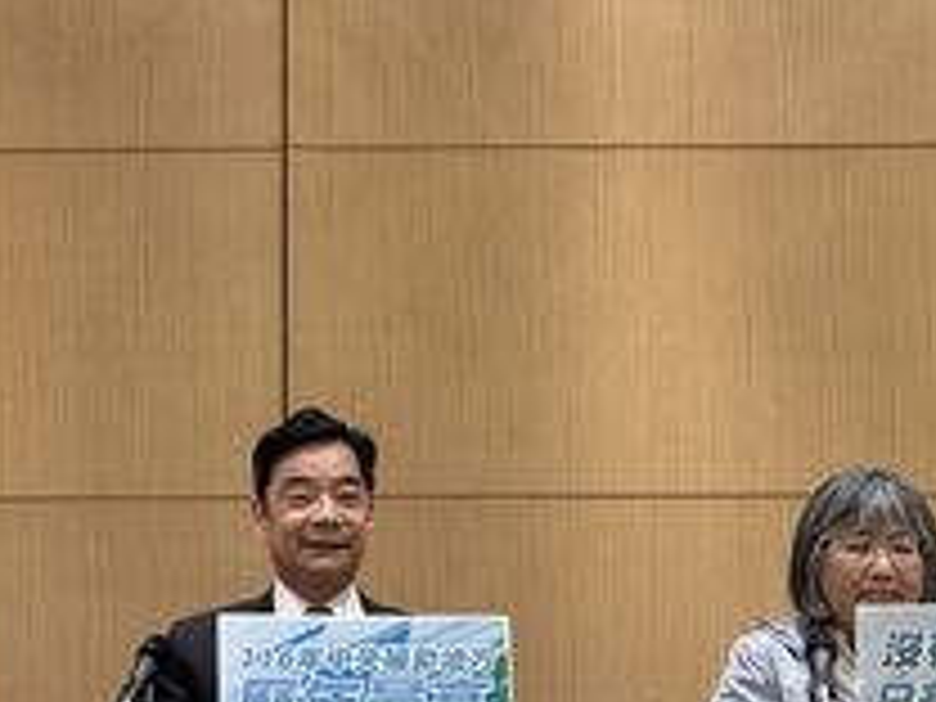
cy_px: 486
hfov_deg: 13.3
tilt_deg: +1.1
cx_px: 302
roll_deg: +0.2
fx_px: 4002
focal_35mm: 148
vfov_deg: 10.0
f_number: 2.8
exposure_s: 1/60
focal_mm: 9
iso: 200
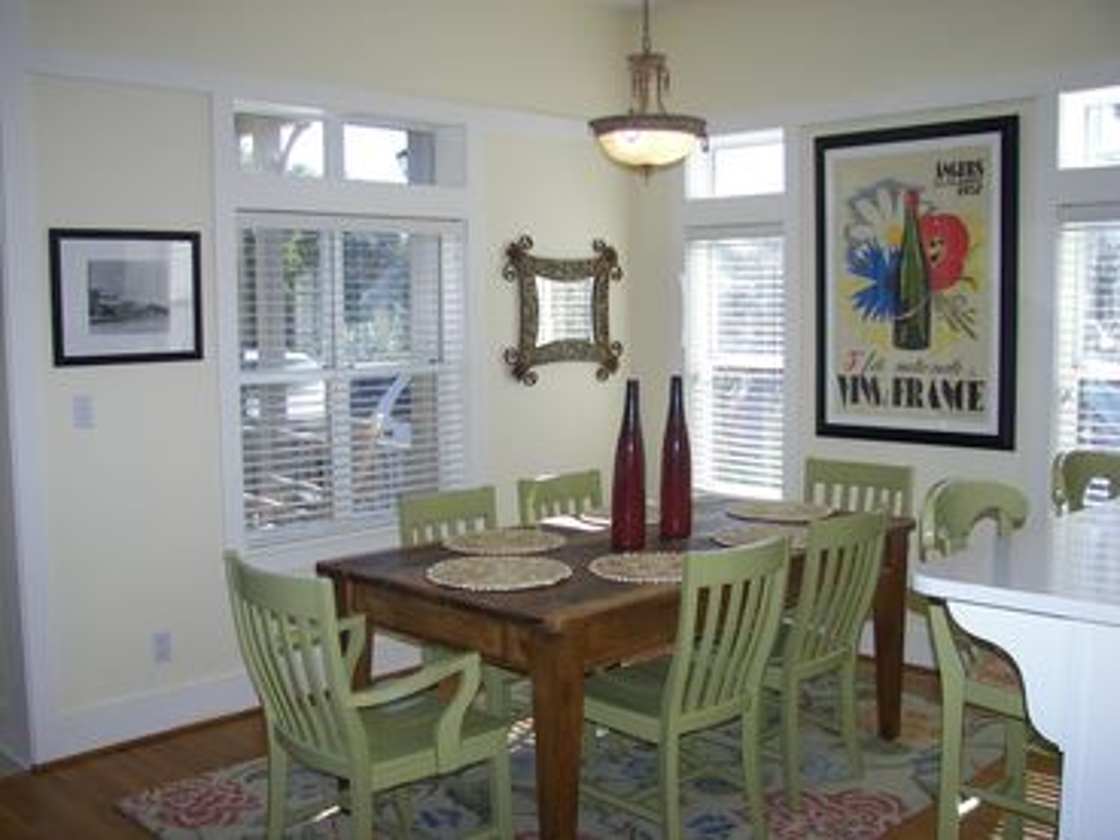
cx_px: 560
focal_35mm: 36
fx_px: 1165
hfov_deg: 51.4
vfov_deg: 39.7
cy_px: 420
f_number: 2.8
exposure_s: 1/160
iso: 64
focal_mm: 6
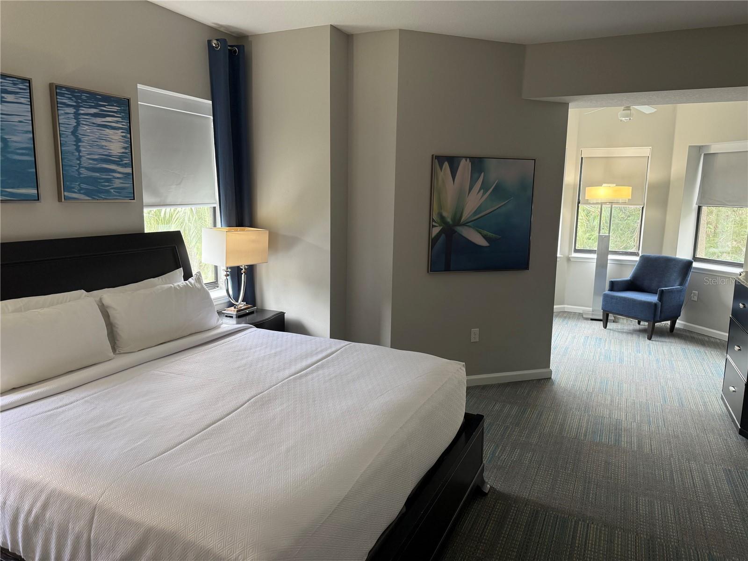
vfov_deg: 56.8
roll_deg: -0.9
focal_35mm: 24
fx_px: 519
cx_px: 374
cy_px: 280
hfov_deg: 71.6
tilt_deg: -8.4
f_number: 1.78
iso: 160
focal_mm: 6.76
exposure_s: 1/60
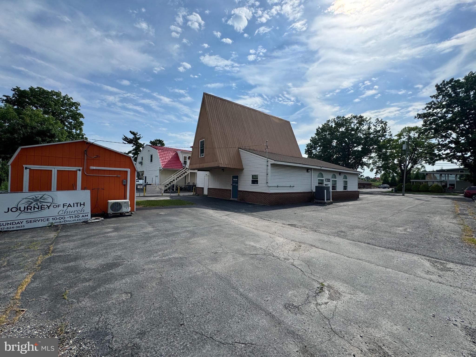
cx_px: 238
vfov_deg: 85.7
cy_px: 178
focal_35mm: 14
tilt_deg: +1.6
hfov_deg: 102.1
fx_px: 193
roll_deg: -1.6
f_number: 2.2
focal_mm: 2.22
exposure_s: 1/2342
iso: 40
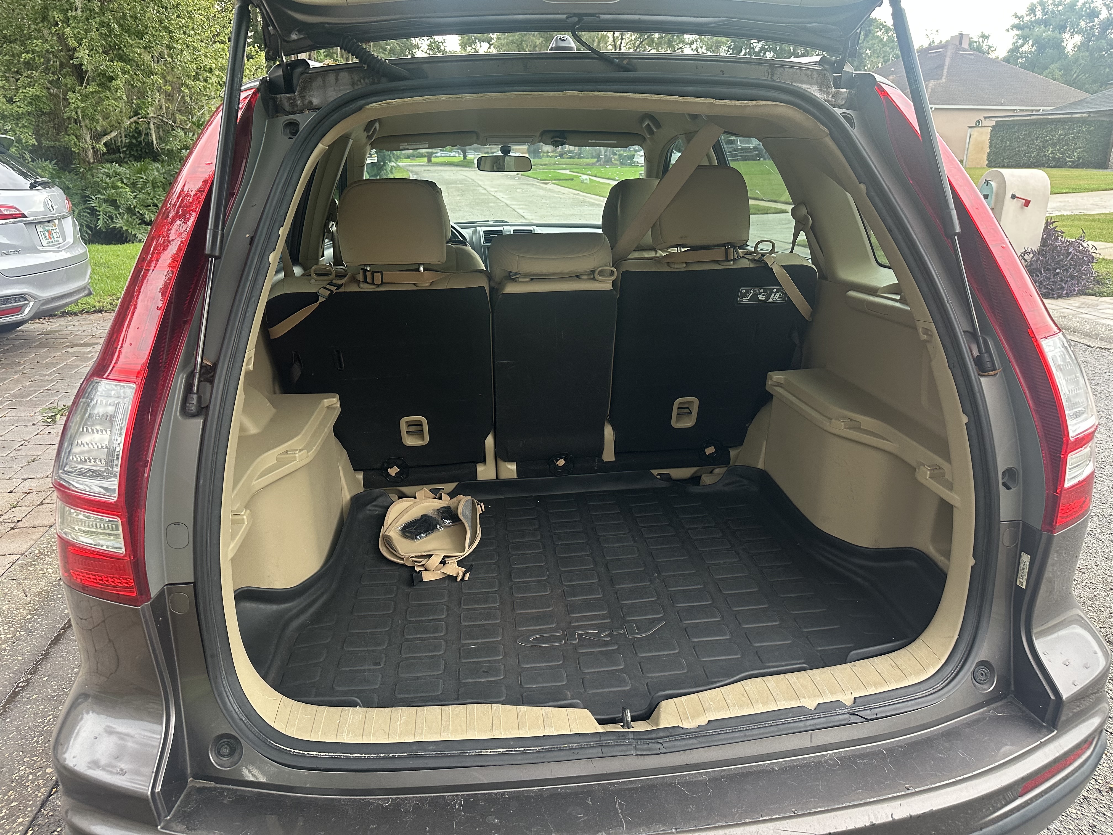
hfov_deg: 71.6
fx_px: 772
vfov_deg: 56.8
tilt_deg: -18.6
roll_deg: +0.7
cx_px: 556
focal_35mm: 24
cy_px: 418
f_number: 1.78
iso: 250
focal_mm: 6.86
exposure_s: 1/60
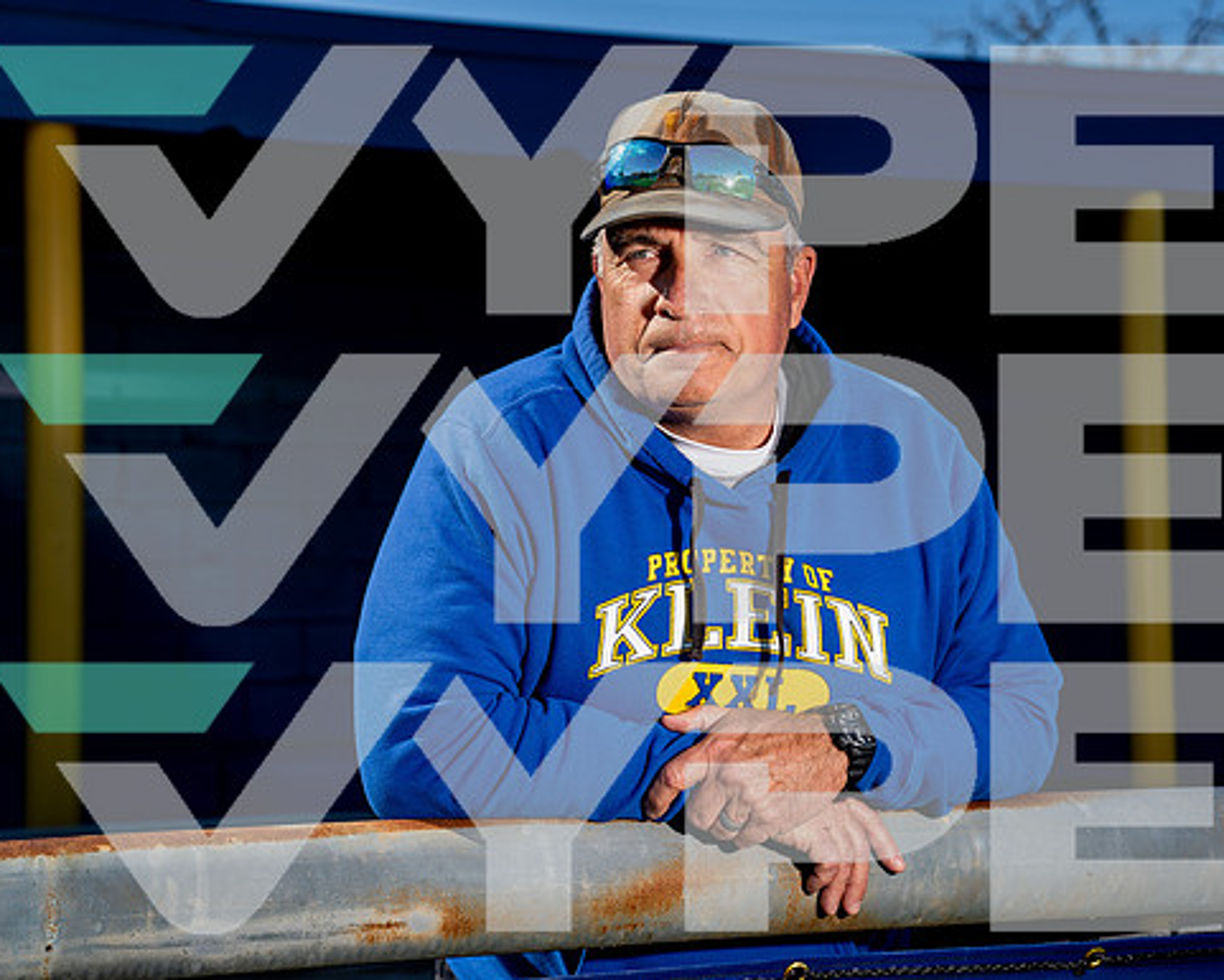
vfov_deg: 25.4
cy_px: 490
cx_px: 644
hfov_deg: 31.4
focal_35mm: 60
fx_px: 2174
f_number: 4
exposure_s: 1/2000
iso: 100
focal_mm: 53
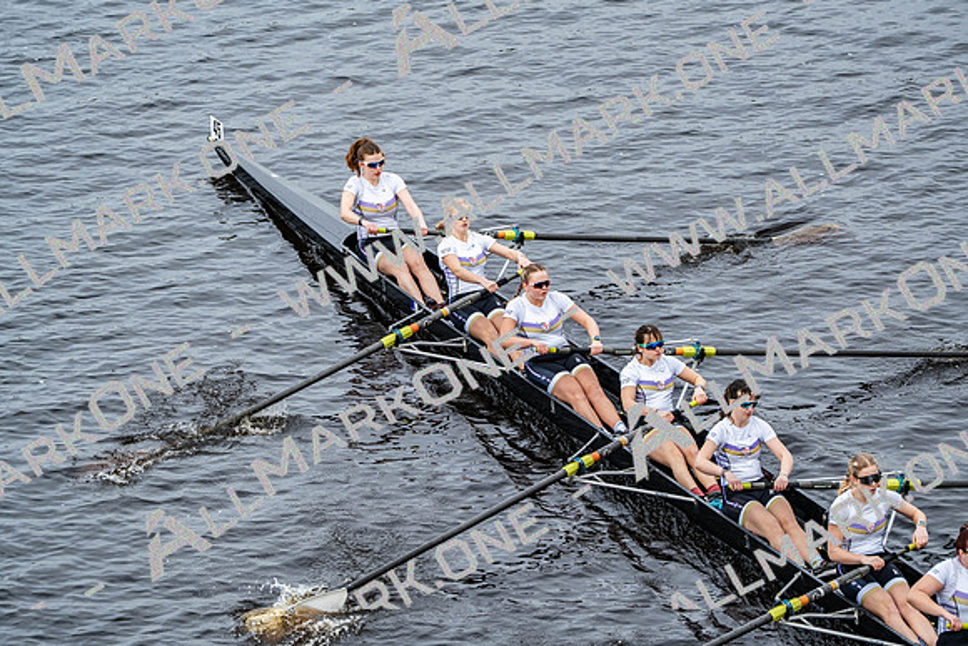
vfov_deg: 6.9
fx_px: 5379
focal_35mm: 200
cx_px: 484
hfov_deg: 10.3
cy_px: 323
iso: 320
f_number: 2.8
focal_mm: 200
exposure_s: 1/2000
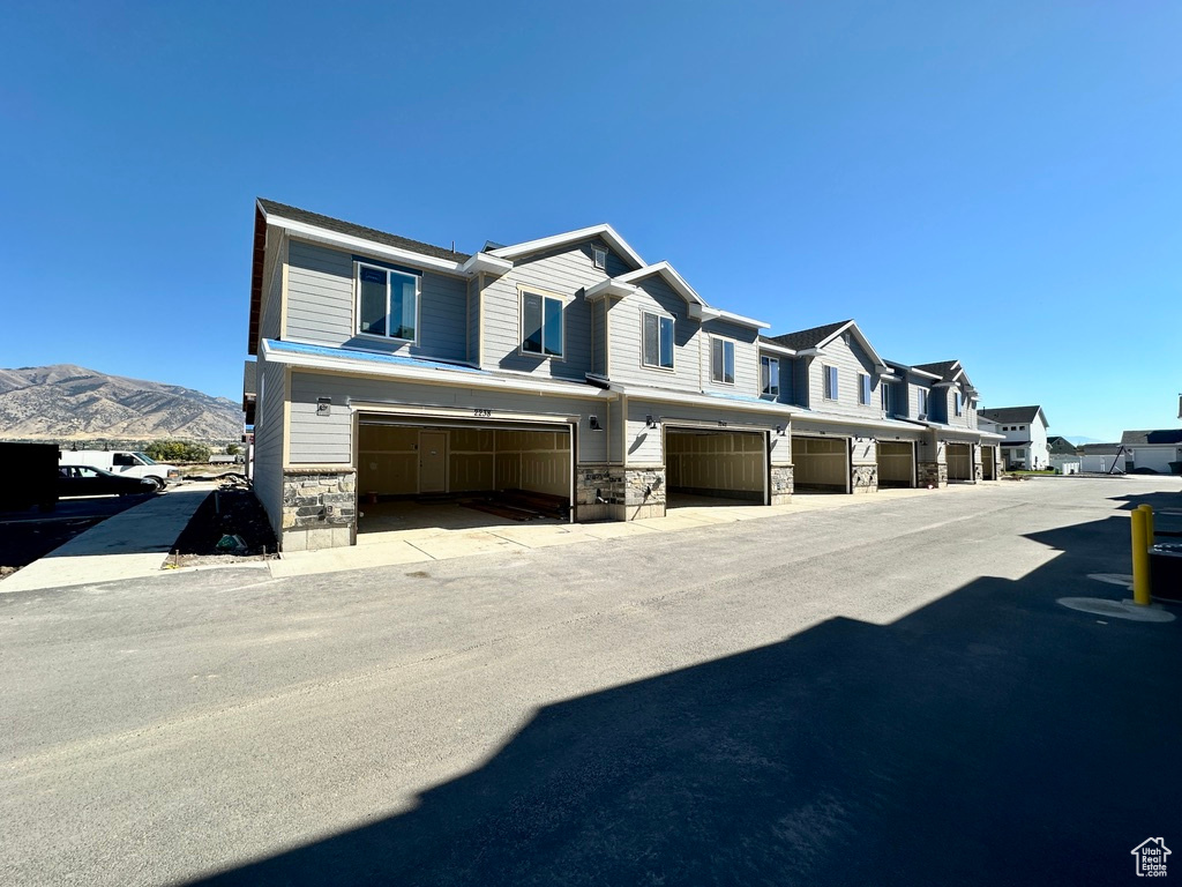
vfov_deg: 85.7
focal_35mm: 14
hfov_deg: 102.1
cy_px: 444
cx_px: 591
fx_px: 478
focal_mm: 2.22
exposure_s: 1/2053
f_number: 2.2
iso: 40
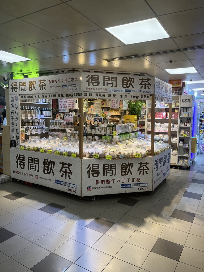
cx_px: 102
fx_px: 204
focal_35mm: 26
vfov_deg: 67.3
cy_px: 136
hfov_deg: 53.1
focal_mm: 5.1
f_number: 1.6
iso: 64
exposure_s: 1/100
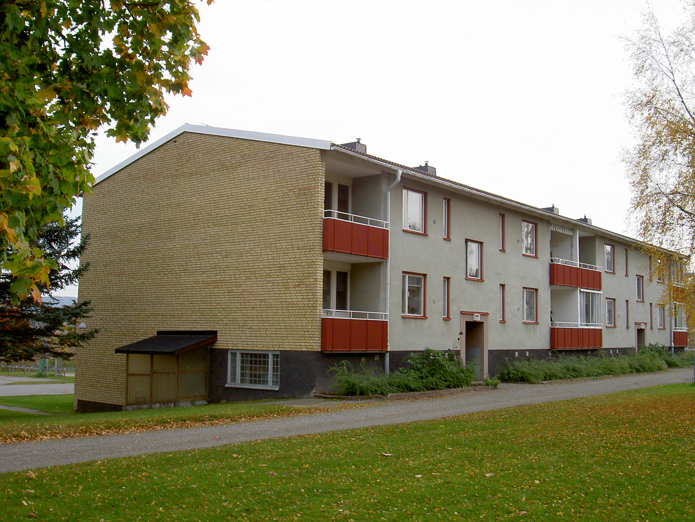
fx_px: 783
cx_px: 348
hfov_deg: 47.9
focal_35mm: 39
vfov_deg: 36.8
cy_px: 261
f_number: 4.7
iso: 100
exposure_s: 1/160
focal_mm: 8
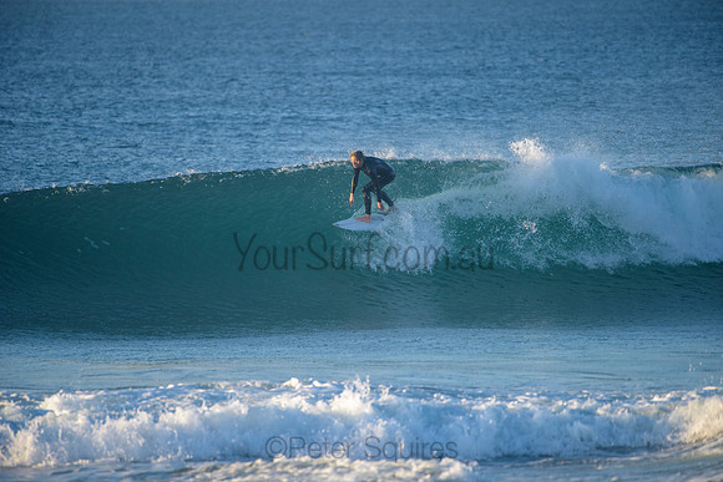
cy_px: 241
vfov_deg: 2.8
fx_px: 10044
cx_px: 362
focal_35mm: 500
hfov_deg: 4.1
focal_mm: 500
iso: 800
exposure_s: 1/2000
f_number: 5.6
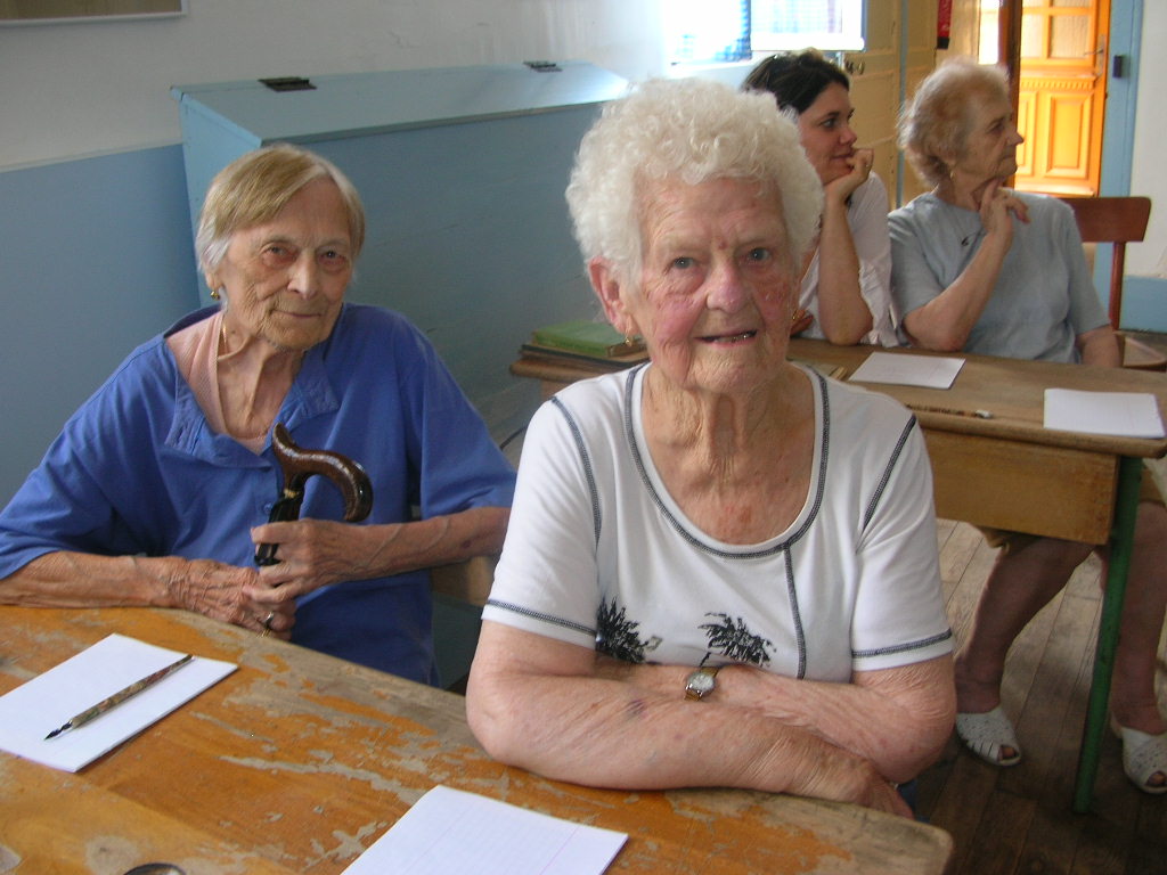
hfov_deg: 52.6
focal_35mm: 35
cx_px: 584
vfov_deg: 40.7
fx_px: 1180
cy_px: 438
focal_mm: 5.8
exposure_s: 1/30
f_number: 2.8
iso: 50
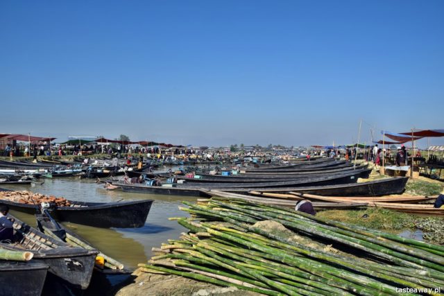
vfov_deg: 48.0
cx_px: 222
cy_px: 148
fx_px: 333
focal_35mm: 27
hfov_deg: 67.4
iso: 200
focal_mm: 18
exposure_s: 1/400
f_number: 10
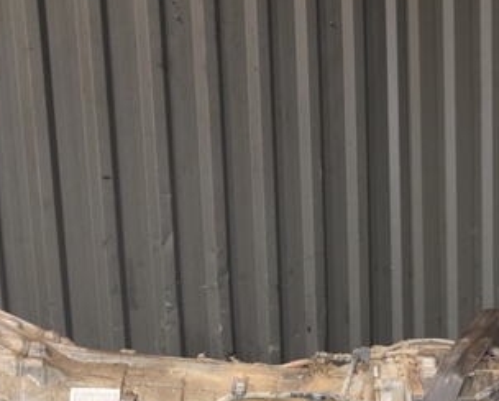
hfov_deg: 26.6
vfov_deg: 21.2
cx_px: 317
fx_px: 1050
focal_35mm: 71
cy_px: 345
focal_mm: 24
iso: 800
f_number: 5
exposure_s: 1/60
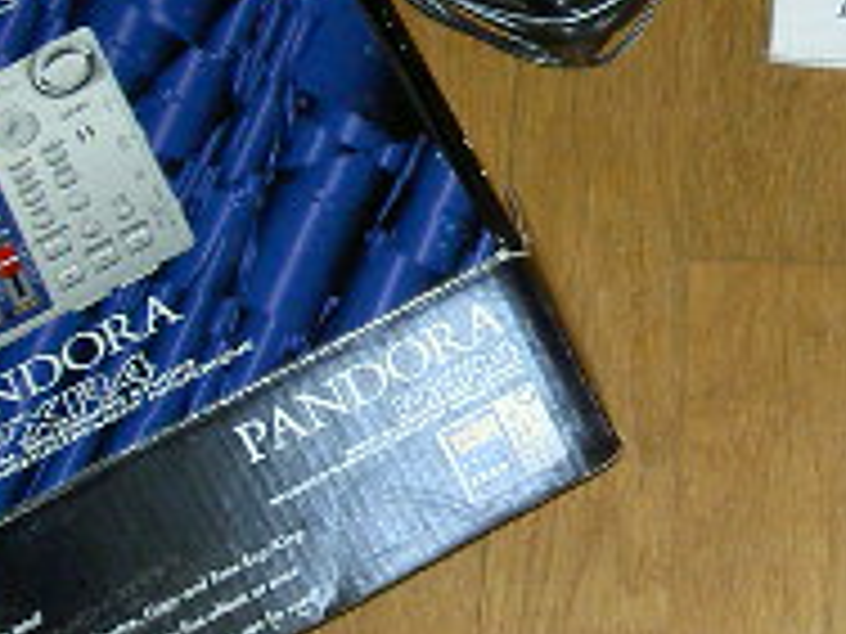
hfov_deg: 14.6
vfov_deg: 11.1
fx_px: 3250
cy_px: 184
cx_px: 868
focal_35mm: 133
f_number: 2.8
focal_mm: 8
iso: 100
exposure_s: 1/59.5
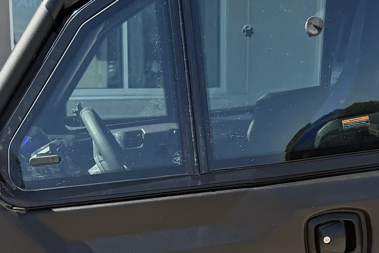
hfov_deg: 21.0
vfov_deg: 13.8
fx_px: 1021
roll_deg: -0.9
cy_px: 290
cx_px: 199
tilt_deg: -13.1
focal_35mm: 97
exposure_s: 1/2110
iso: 80
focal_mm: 6.76
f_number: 1.78
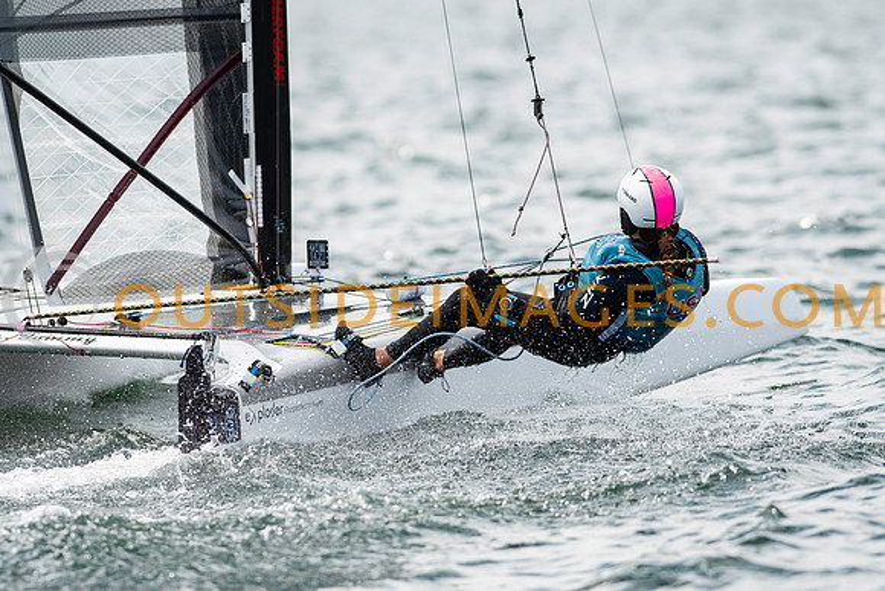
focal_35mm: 450
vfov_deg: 3.1
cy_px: 296
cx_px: 442
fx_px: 11065
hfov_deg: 4.6
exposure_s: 1/4000
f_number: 5
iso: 400
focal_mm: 300
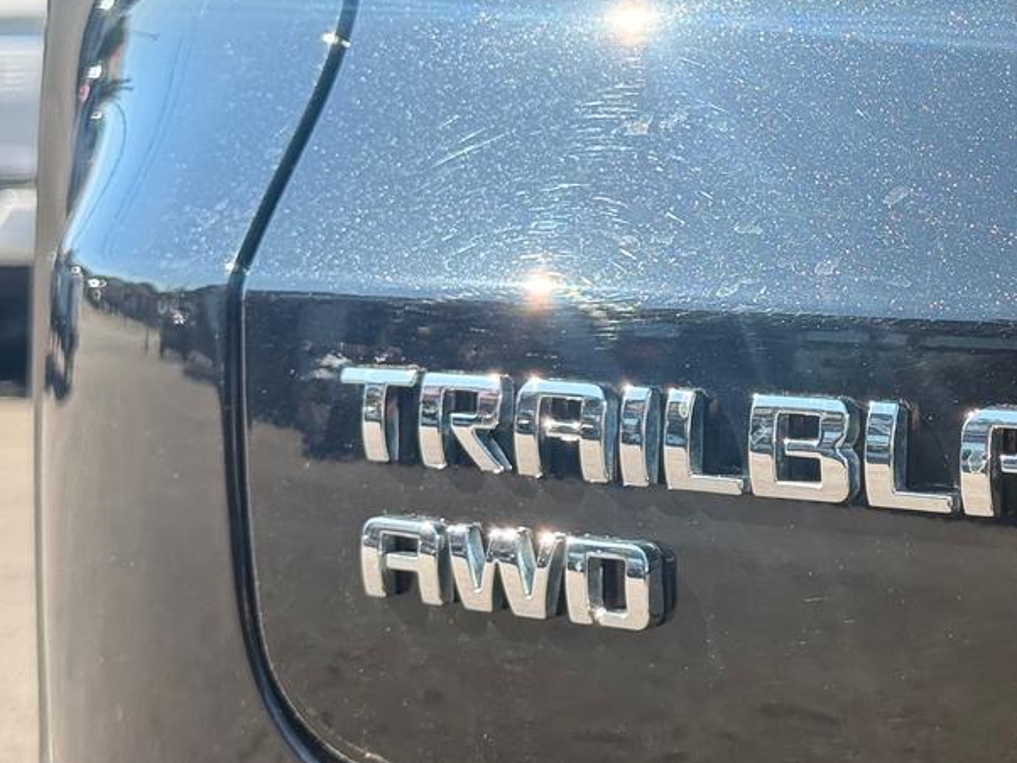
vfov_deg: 14.5
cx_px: 998
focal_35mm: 102
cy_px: 194
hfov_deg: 18.8
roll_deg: +0.2
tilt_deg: -2.5
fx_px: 2998
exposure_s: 1/1608
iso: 80
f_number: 1.78
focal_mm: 6.76
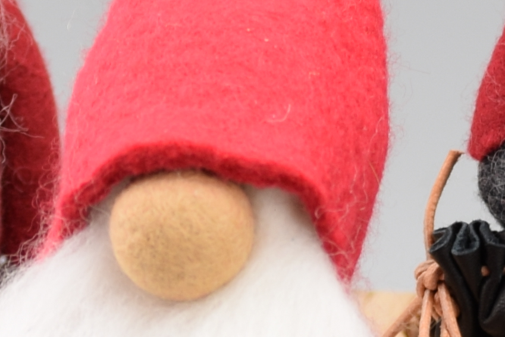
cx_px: 498
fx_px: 10113
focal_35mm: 721
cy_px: -106
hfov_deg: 2.9
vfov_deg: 1.9
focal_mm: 68
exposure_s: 1/80
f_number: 4.2
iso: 100
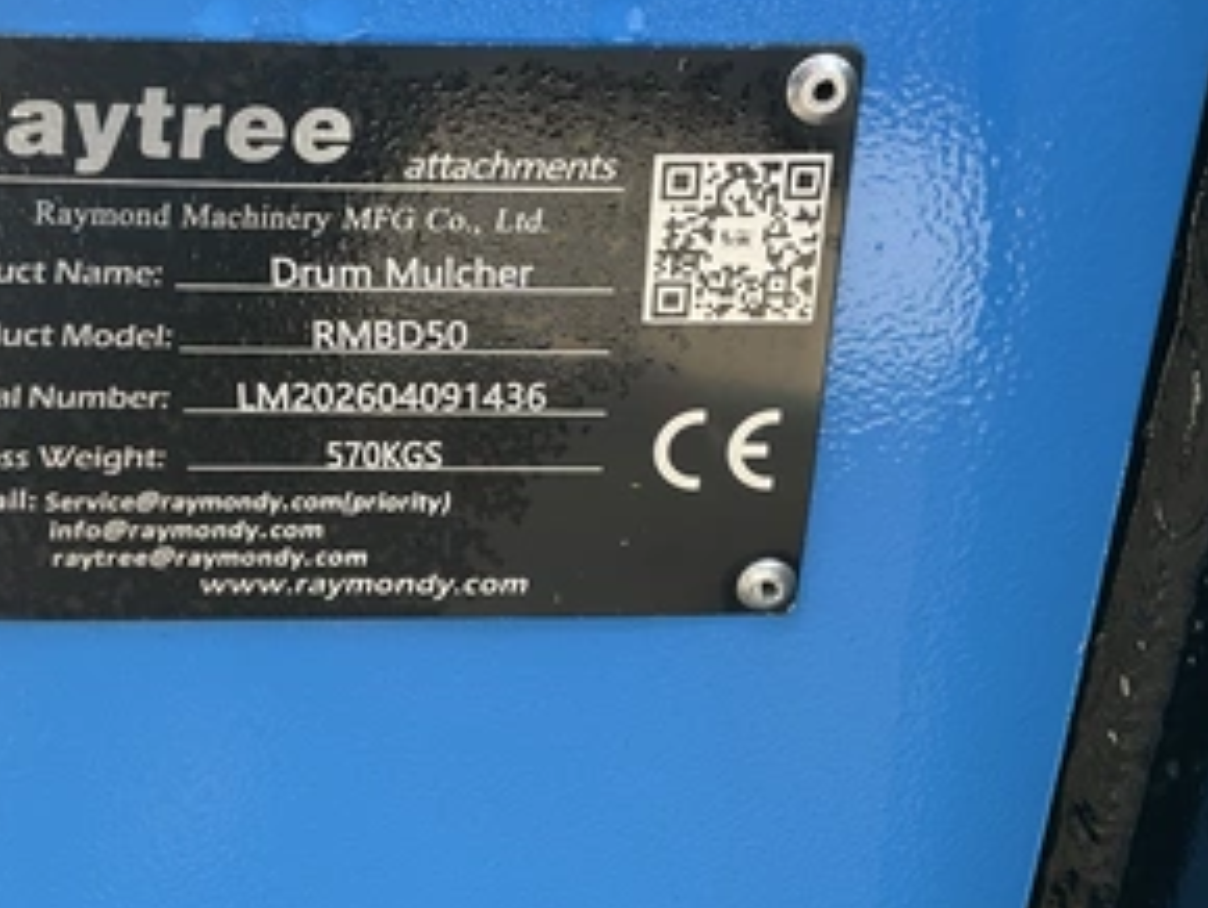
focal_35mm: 40
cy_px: 392
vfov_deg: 35.9
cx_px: 467
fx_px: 1397
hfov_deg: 46.4
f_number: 1.8
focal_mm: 3
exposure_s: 1/122
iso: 25
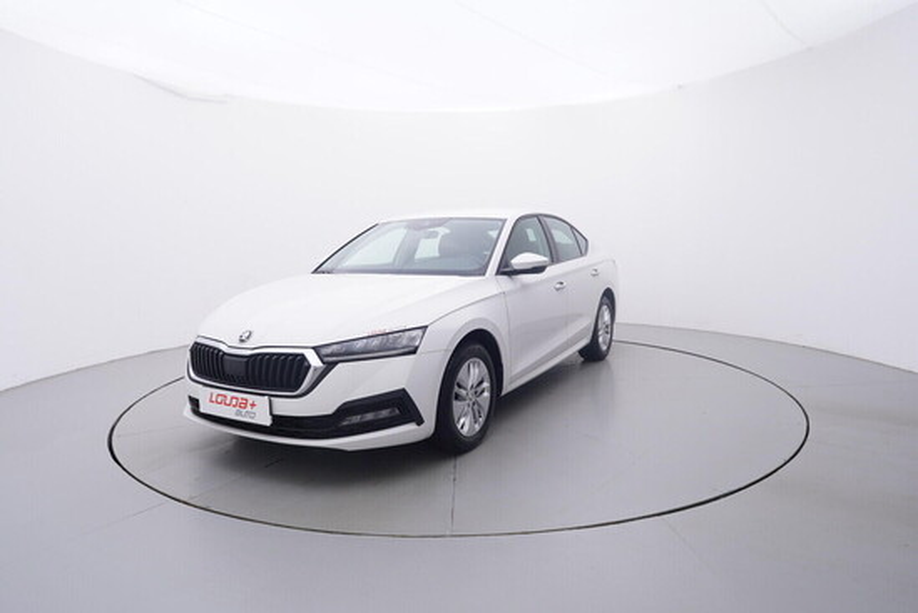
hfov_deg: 77.3
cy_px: 306
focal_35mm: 22
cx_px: 459
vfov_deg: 56.2
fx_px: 574
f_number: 5
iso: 200
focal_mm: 15
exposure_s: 1/80
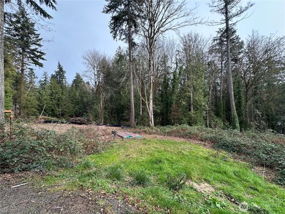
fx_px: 115
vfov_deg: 85.7
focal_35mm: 14
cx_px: 142
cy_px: 107
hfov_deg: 102.1
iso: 40
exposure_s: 1/218
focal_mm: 2.22
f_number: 2.2
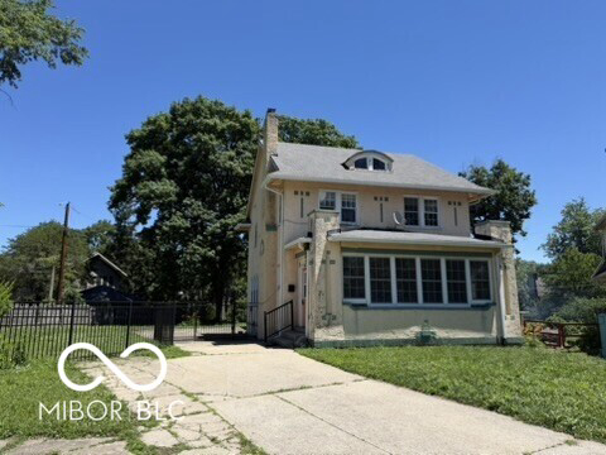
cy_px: 228
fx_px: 420
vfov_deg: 56.8
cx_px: 303
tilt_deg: +9.8
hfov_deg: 71.6
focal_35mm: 24
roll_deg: -0.1
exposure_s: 1/3953
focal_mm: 6.76
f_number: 1.78
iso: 80
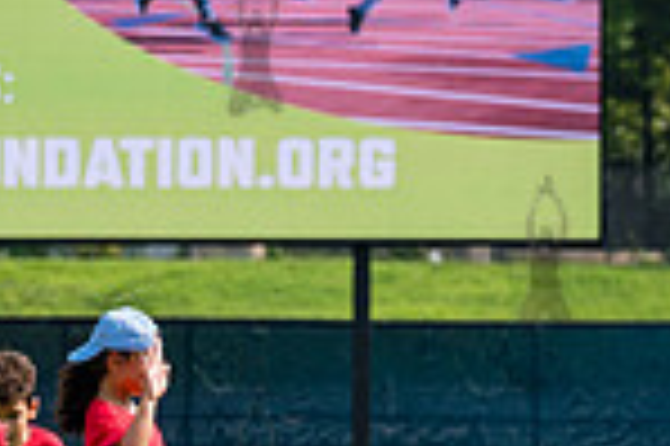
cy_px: 466
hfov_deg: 4.0
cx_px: -467
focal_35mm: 517
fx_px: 9611
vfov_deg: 2.7
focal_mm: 103
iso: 100
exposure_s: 1/500
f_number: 5
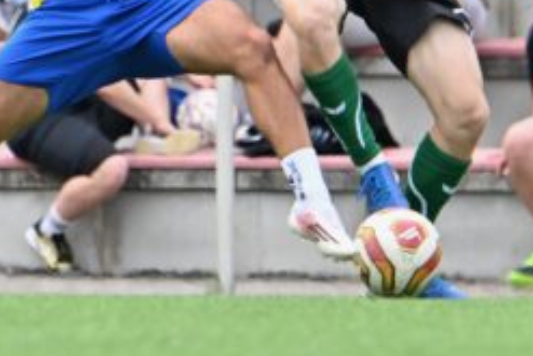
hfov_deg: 1.7
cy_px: 118
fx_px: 18443
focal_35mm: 1245
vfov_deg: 1.1
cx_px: 339
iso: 720
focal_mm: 300
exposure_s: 1/1600
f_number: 5.6
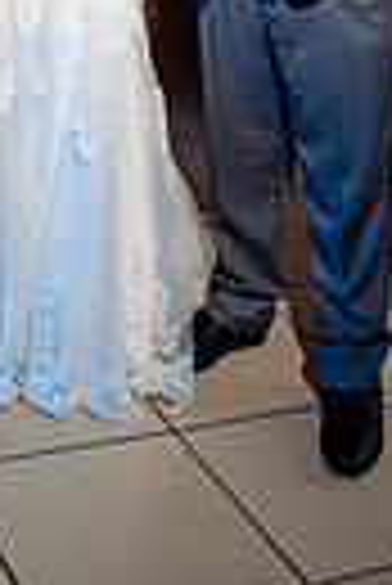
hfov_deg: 15.8
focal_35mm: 83
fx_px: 1352
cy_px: -225
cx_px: -97
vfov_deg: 21.5
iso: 2000
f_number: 7.1
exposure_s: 1/125
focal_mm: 24
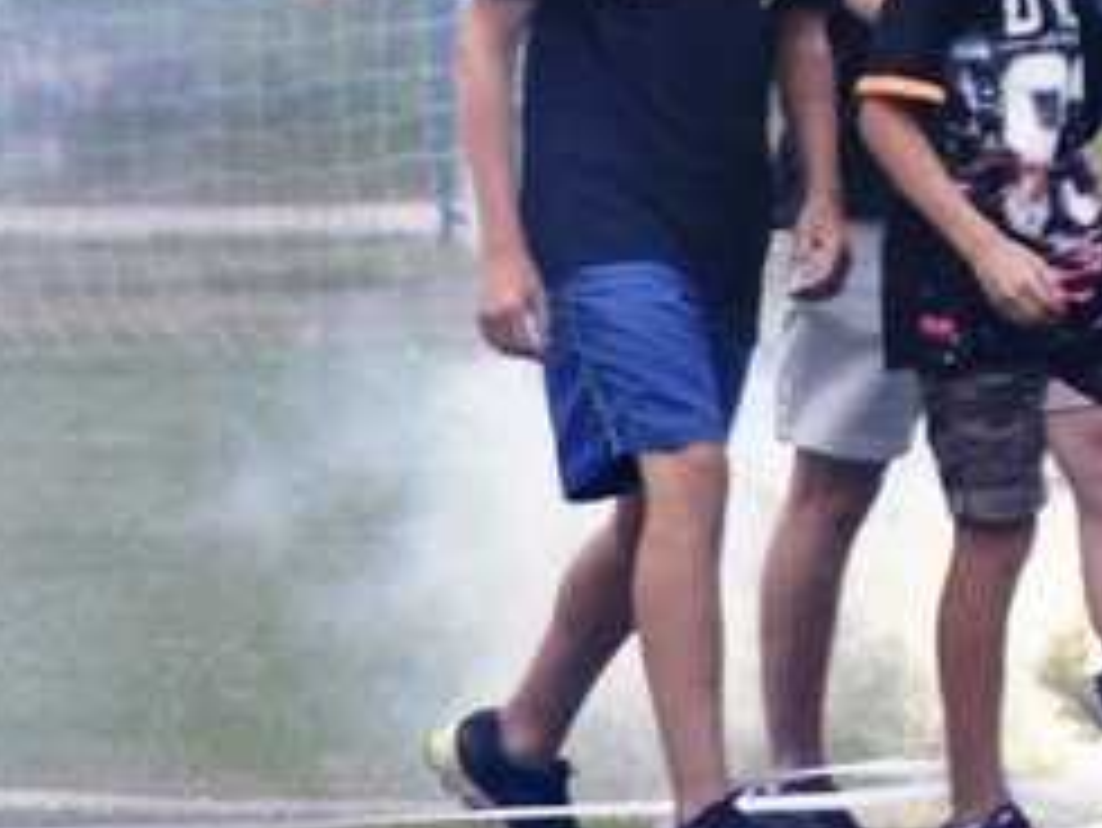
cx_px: 1142
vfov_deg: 1.9
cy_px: 194
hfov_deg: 2.6
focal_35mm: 765
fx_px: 24366
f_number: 5.6
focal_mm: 200
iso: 200
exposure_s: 1/640
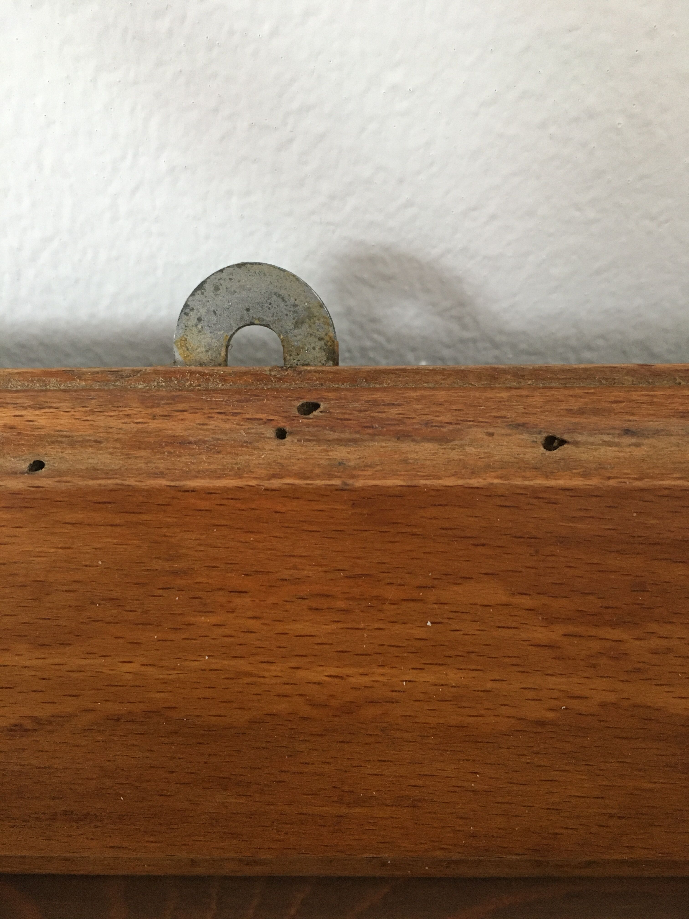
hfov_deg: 48.2
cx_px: 344
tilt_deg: -34.1
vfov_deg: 61.7
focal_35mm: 29
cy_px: 460
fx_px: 770
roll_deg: +0.0
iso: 200
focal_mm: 4.15
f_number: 2.2
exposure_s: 1/20
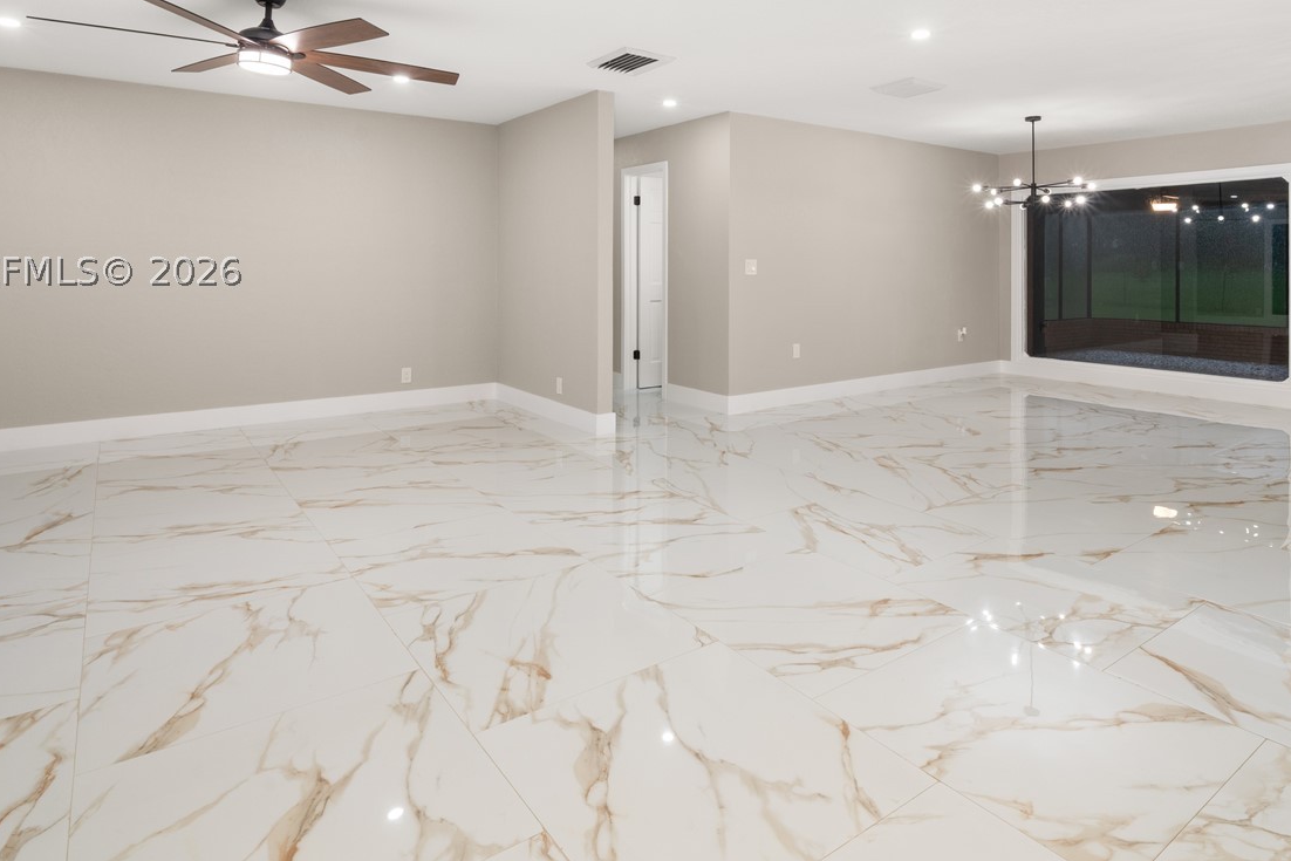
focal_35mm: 20
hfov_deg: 83.8
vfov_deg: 60.1
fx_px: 717
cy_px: 269
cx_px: 701
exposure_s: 1/5
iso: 400
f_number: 11
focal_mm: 13
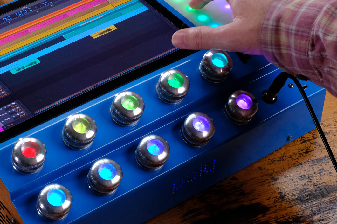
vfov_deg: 14.2
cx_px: 104
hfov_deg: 21.1
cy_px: 86
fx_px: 899
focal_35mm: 96
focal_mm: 35
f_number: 11
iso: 2000
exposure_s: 1/15
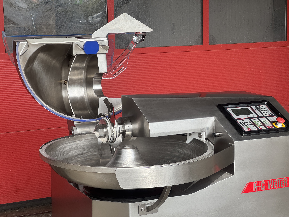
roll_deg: +1.4
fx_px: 643
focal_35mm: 77
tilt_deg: -6.9
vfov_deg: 19.1
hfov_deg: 25.3
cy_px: 108
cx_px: 144
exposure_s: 1/140
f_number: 2.8
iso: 25
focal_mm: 9
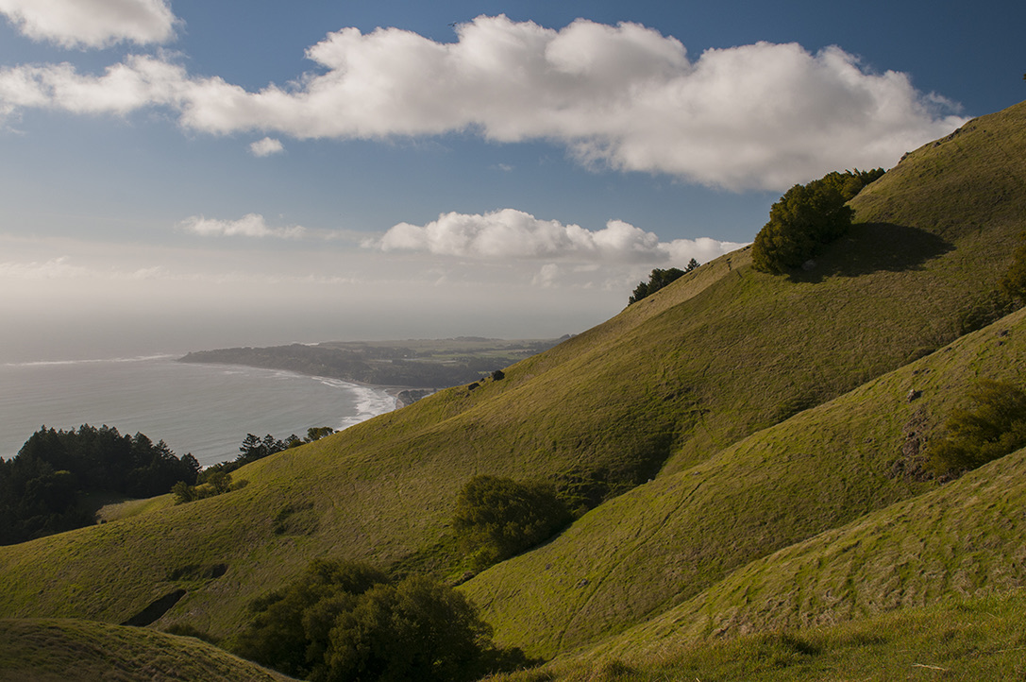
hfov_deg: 53.2
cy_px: 341
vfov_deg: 36.8
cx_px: 513
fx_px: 1025
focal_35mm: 36
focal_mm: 24
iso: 200
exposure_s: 1/320
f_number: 9
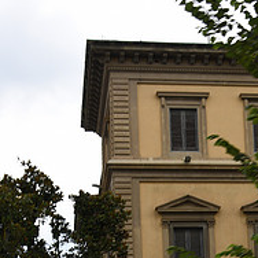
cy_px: 298
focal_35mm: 105
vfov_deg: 16.0
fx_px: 885
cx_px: 211
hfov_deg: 16.4
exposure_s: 1/200
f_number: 5.6
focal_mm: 40
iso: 64
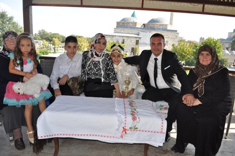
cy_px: 78
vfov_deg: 47.9
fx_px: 176
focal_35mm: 27
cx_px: 118
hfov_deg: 67.4
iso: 200
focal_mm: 18
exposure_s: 1/200
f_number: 6.3
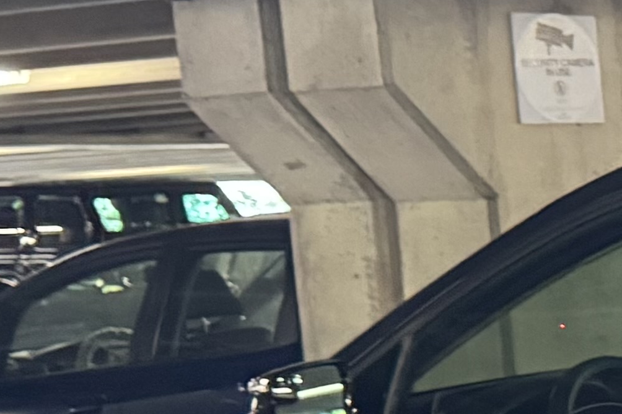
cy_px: 488
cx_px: 1385
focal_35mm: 142
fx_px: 2453
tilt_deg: -6.3
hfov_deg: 12.2
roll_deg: +2.0
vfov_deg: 9.5
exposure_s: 1/49
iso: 800
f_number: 1.78
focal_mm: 6.76
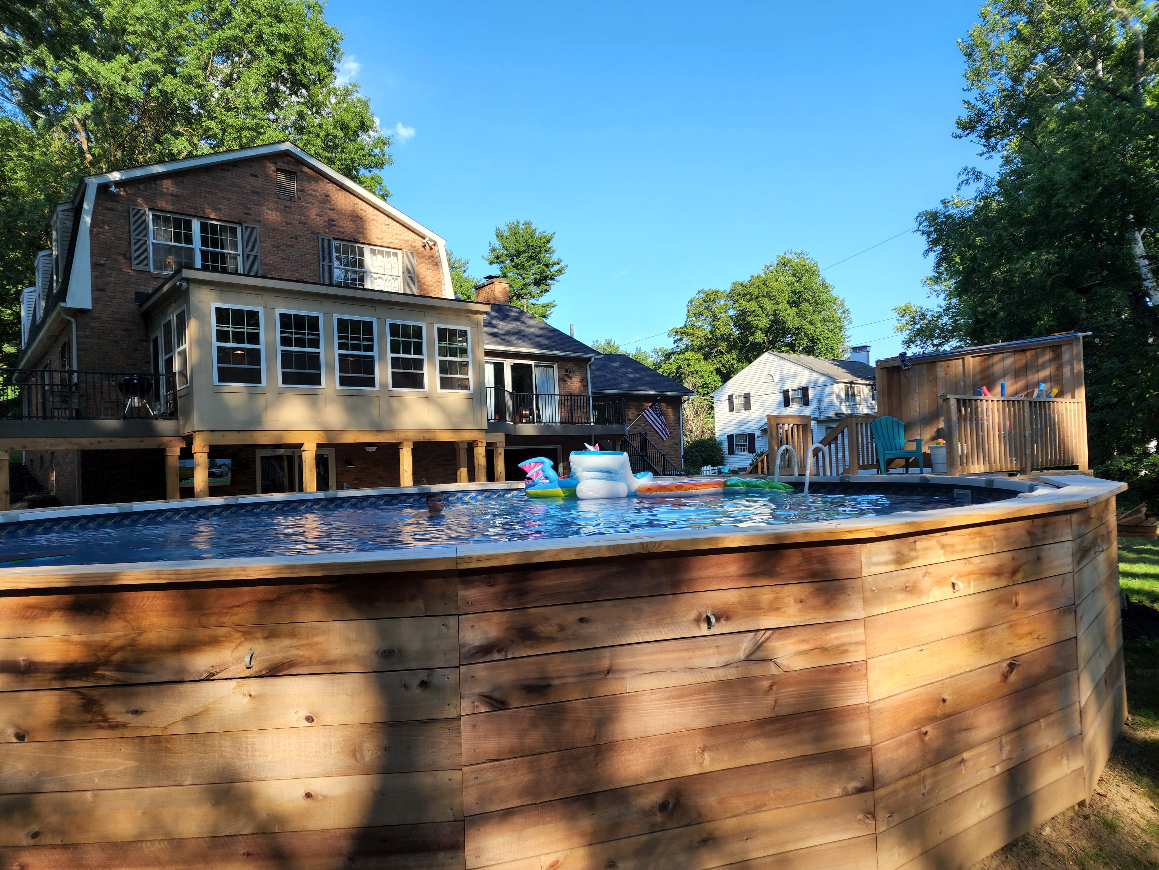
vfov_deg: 58.9
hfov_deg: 73.9
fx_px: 770
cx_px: 580
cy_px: 435
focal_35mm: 23
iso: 12
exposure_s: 1/331
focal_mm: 6.4
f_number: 1.8
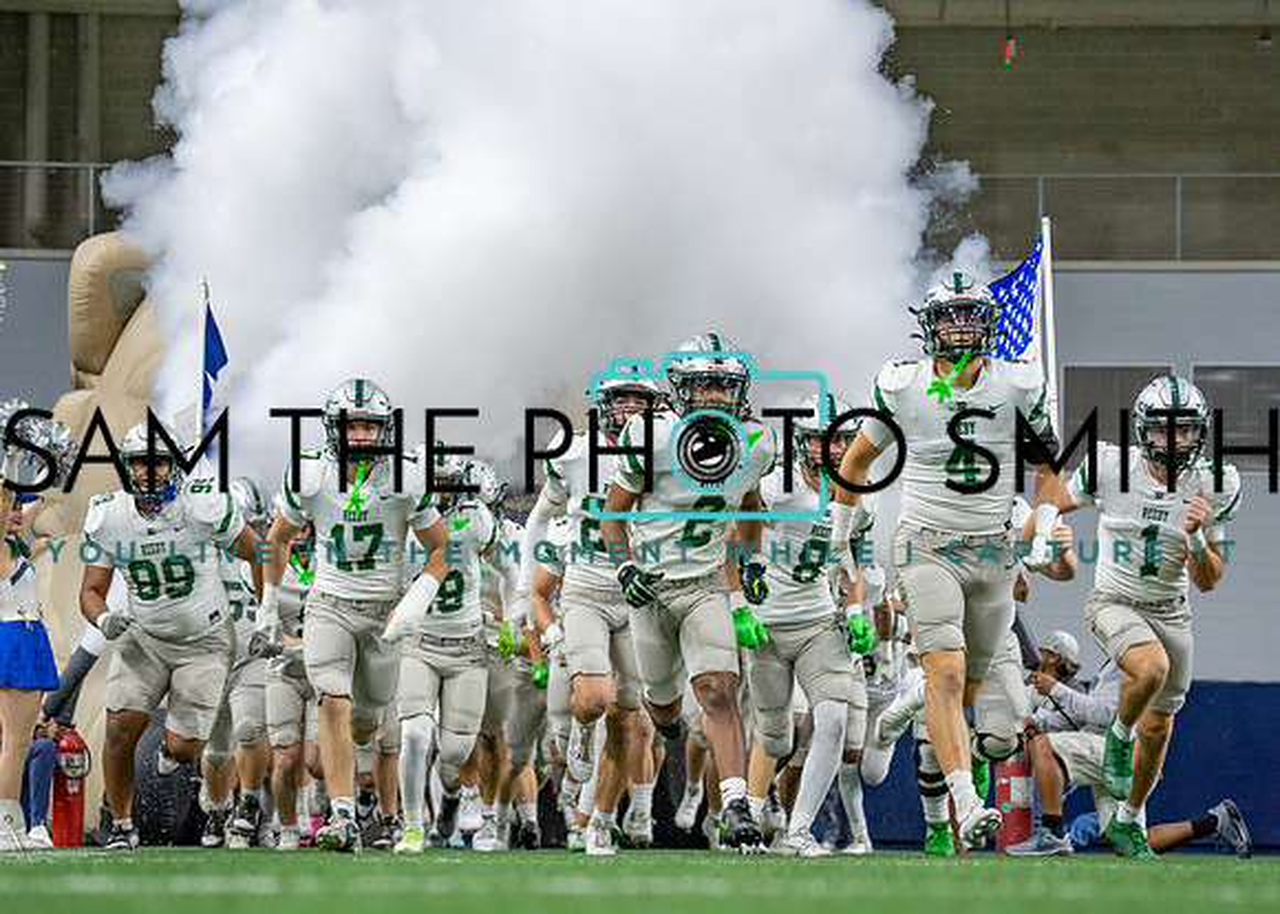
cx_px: 485
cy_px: 632
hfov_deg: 18.3
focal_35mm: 109
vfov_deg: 13.1
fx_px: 3968
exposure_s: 1/1000
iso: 2000
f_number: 2.8
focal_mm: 70
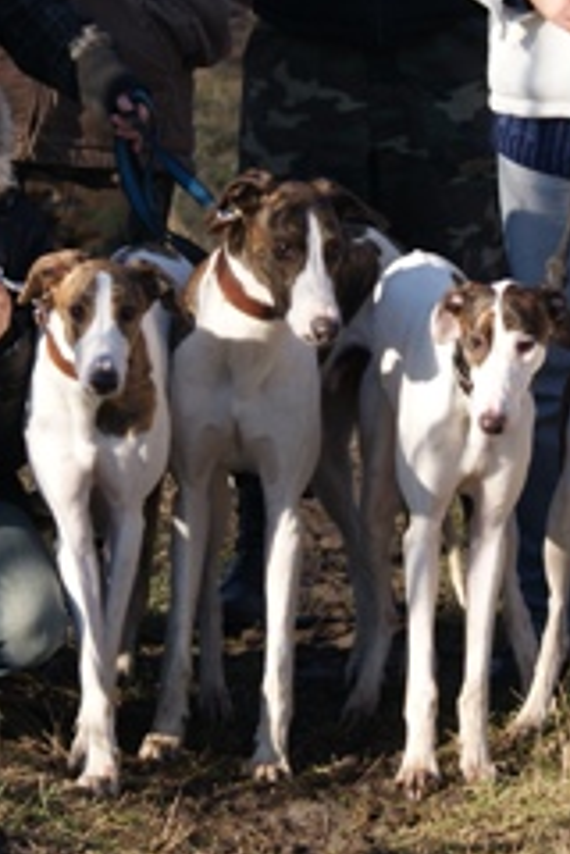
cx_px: 395
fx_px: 6649
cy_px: 123
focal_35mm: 280
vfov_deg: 7.3
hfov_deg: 4.9
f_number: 5
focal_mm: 70
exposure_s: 1/320
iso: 100
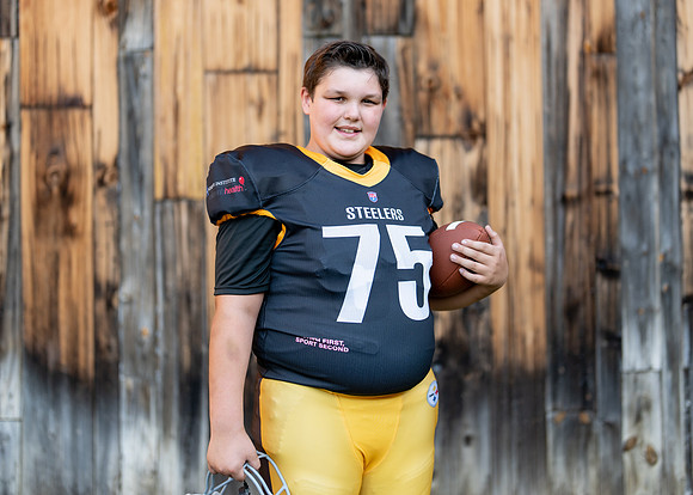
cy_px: 208
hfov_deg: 32.0
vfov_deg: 23.1
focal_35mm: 61
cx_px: 364
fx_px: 1208
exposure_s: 1/2000
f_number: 1.2
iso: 100
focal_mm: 50
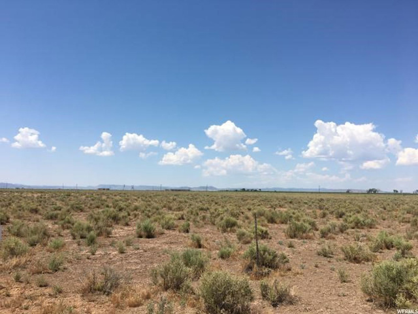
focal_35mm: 29
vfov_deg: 48.2
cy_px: 157
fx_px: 350
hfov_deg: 61.7
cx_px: 209
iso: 25
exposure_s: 1/2564
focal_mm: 4.15
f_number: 2.2
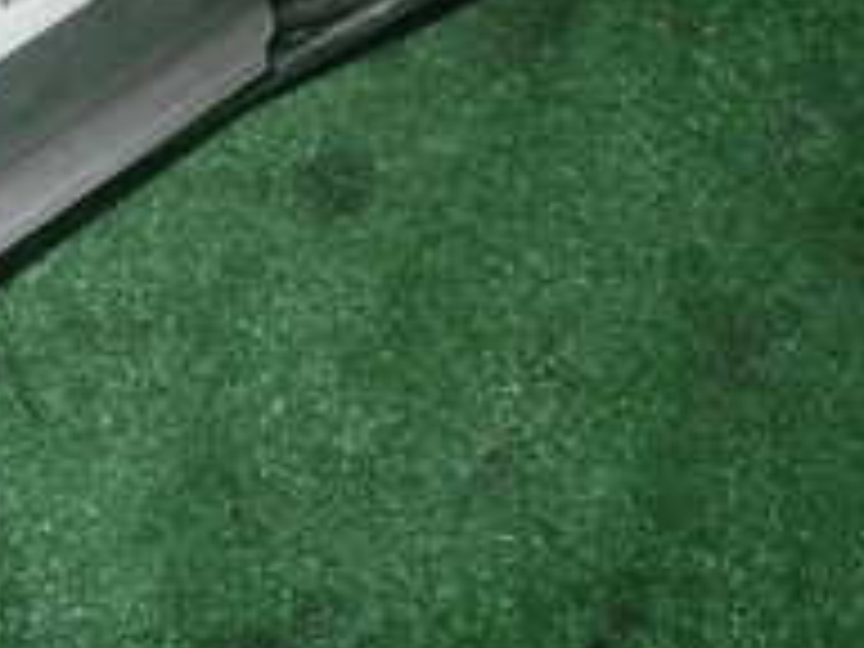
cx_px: -9
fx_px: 1947
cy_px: -220
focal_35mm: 78
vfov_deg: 17.6
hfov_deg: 23.9
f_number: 5.6
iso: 250
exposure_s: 1/30
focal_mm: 4.5
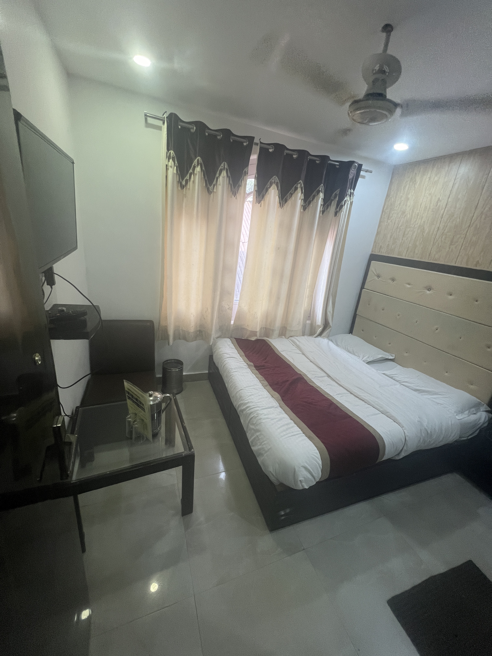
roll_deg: -6.6
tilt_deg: -20.2
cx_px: 246
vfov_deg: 106.2
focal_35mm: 13
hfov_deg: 89.9
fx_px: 246
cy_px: 328
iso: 200
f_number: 1.8
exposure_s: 1/100
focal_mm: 1.57
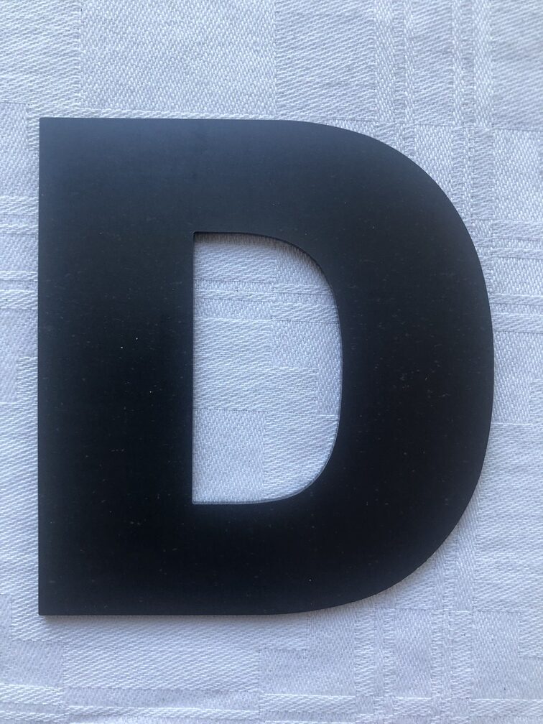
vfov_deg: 63.4
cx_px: 272
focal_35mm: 28
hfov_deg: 49.7
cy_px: 362
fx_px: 586
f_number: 1.8
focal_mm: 3.99
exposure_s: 1/30
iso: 32
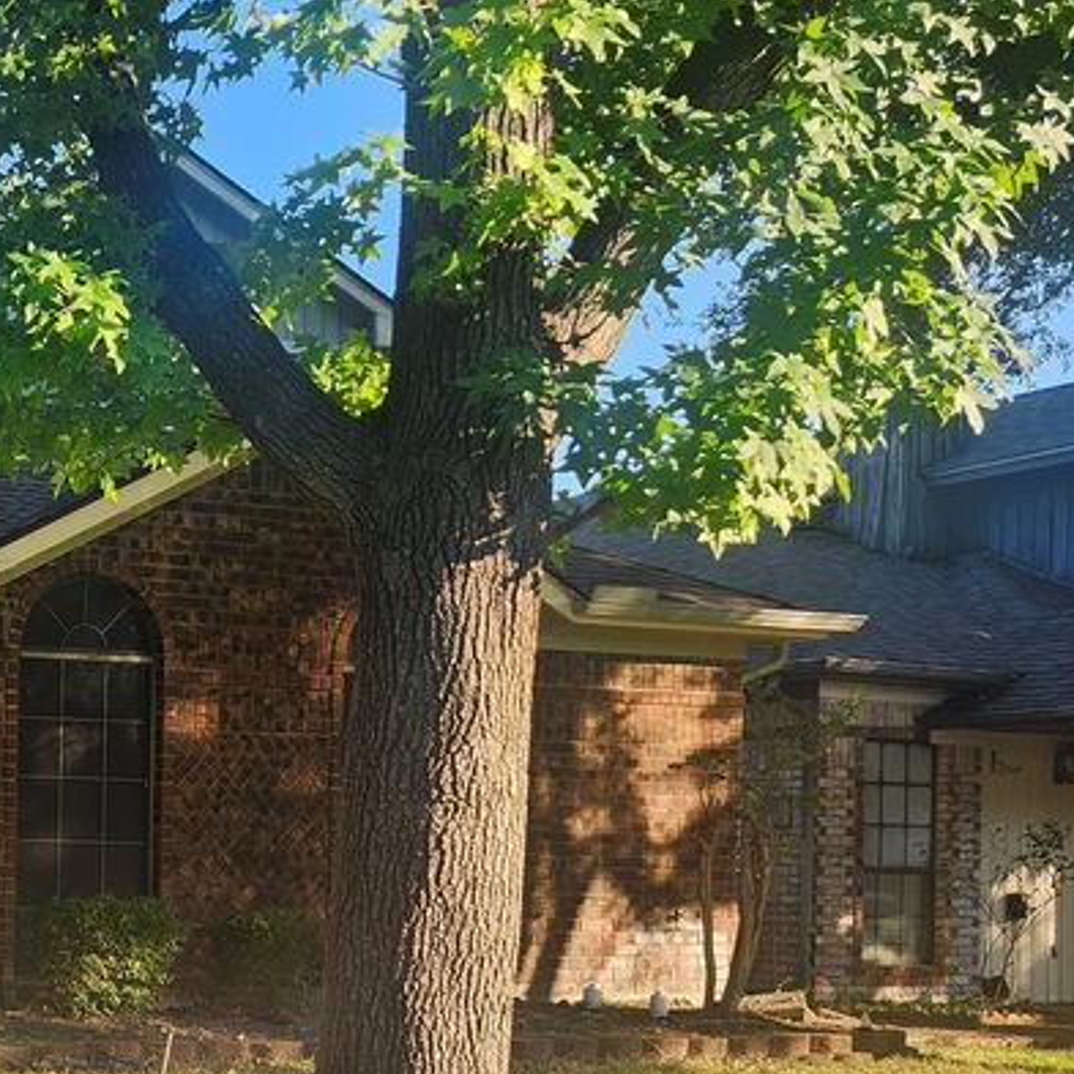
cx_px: -254
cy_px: 831
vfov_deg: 31.5
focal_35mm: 53
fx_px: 1860
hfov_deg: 27.7
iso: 25
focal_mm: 5.54
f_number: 1.8
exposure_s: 1/306
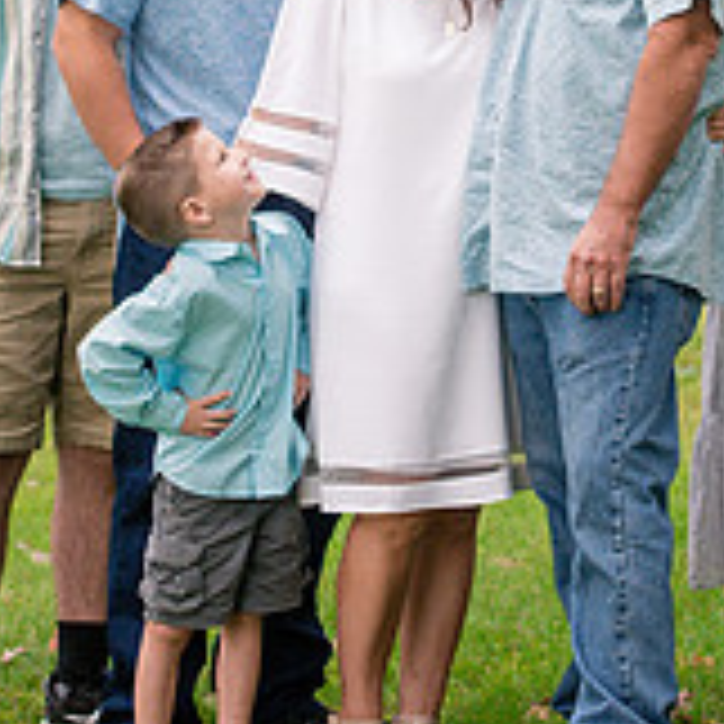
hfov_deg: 7.3
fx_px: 5679
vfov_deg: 7.3
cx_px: 513
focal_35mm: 240
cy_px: -47
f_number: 4.5
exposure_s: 1/250
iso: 1000
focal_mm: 70
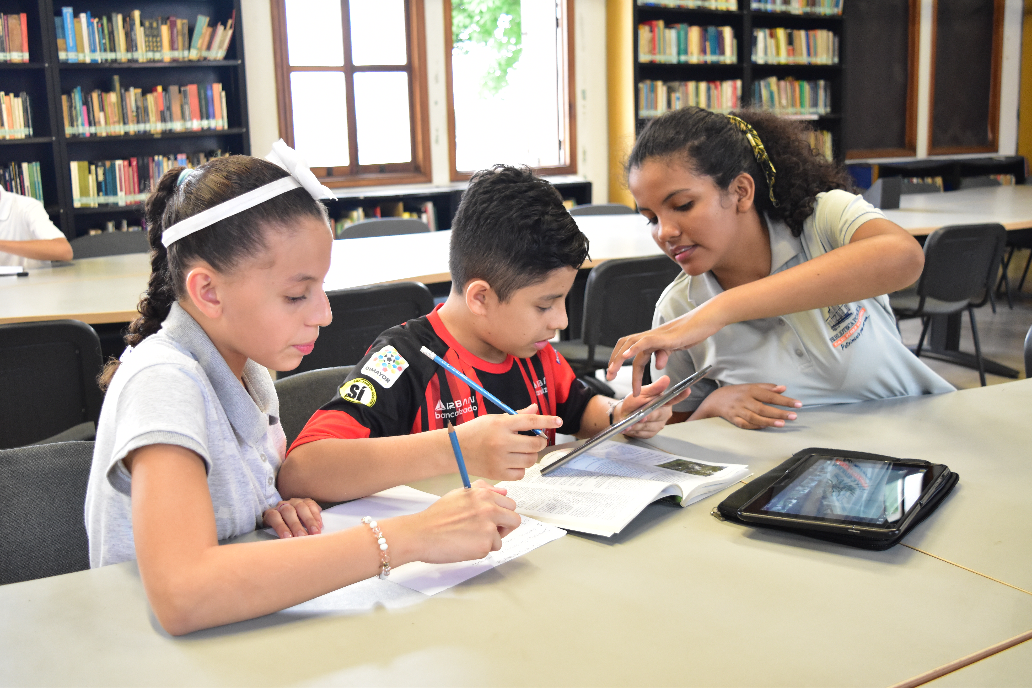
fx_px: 1032
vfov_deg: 36.9
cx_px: 516
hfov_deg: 53.1
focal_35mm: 36
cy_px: 344
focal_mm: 24
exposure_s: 1/60
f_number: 4
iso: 2000
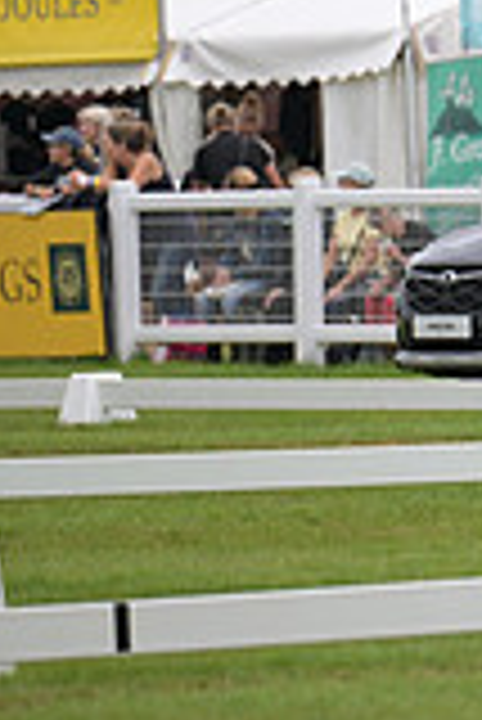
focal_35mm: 726
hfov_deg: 1.9
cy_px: 29
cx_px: 1045
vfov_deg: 2.8
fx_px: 14548
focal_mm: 200
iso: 250
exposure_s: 1/1250
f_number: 3.2
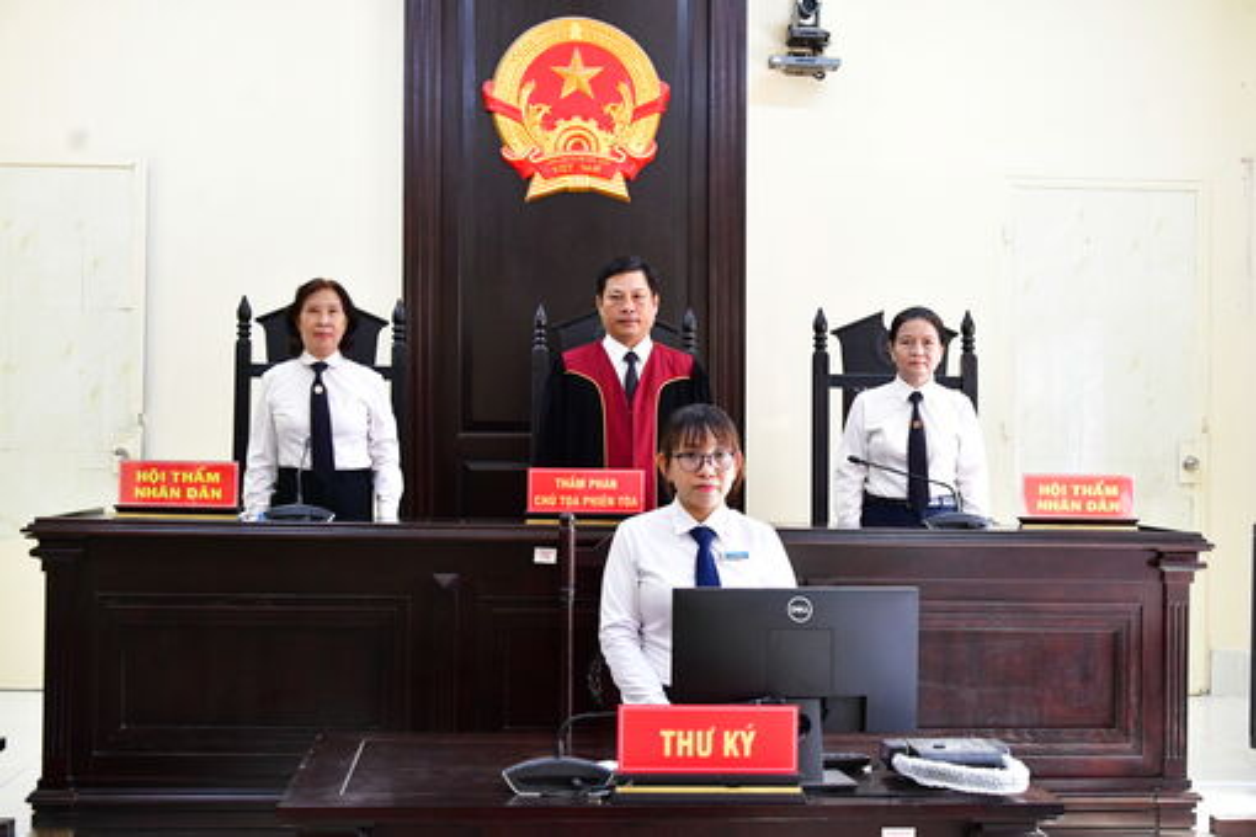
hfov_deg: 41.1
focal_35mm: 48
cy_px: 418
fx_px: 1675
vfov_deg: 28.1
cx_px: 628
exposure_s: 1/125
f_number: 5
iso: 2800
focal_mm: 32
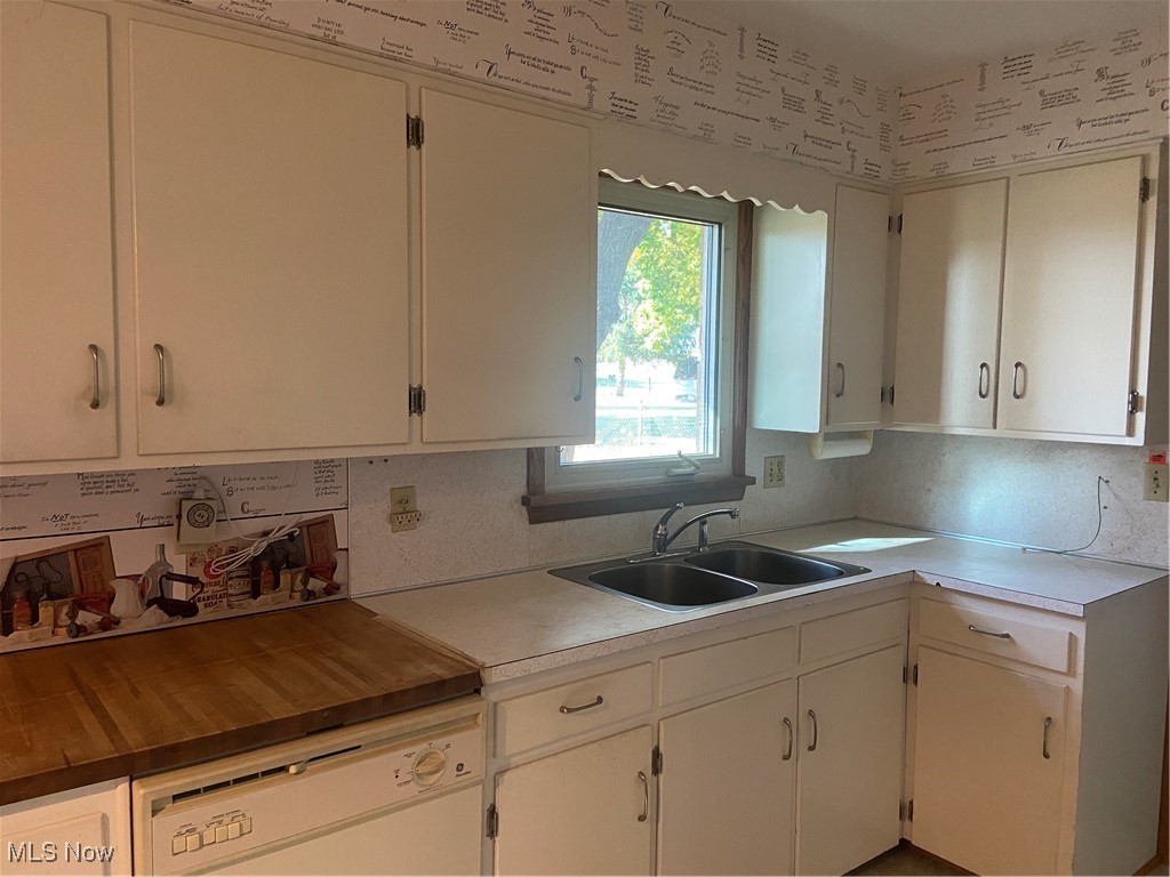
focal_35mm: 26
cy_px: 438
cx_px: 585
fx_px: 879
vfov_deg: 53.1
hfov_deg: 67.3
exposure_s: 1/60
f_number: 1.8
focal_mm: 4.25
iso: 400
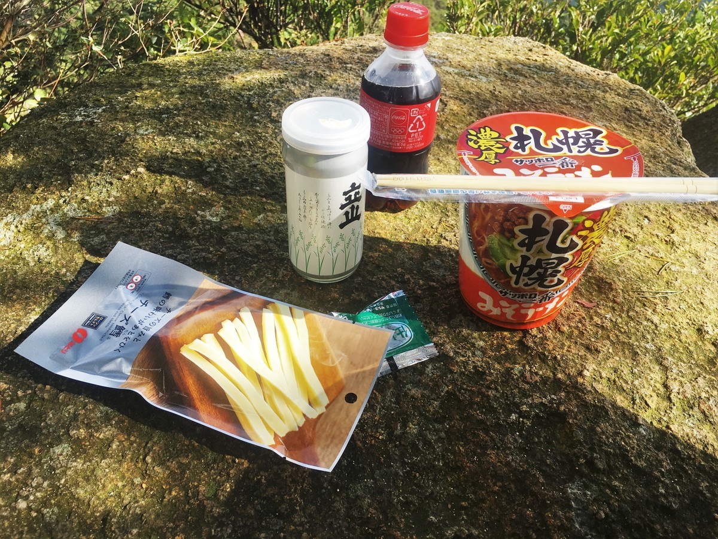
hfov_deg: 61.7
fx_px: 602
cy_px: 270
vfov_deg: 48.2
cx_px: 359
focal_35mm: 29
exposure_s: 1/712
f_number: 2.2
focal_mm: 4.15
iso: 25
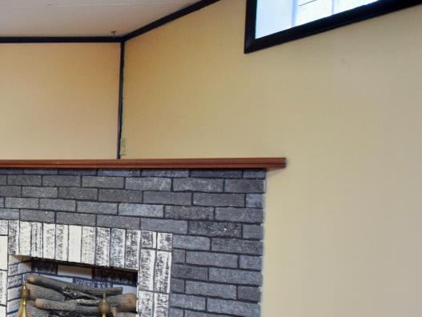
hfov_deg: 31.5
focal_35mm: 41
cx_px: -162
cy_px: 193
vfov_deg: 35.0
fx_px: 500
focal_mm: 10
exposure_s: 1/60
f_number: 4.5
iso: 1400
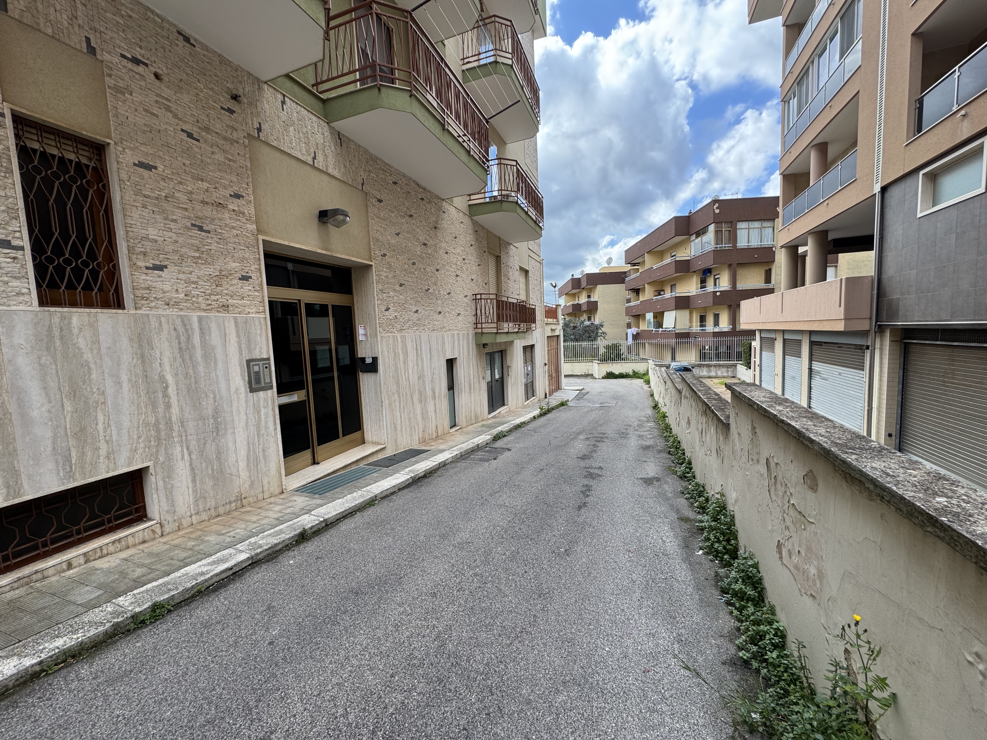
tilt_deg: -6.0
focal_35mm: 14
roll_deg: +4.3
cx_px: 494
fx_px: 399
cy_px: 370
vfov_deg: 85.7
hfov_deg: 102.1
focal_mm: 2.22
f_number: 2.2
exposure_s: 1/357
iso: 40
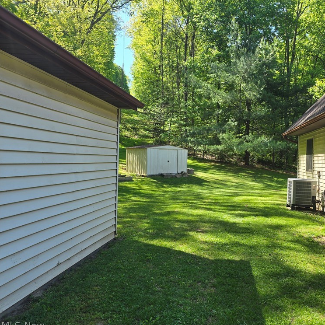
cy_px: 165
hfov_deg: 55.8
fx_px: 297
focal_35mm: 28
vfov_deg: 57.3
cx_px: 223
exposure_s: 1/120
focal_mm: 6.3
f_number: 1.7
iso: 12
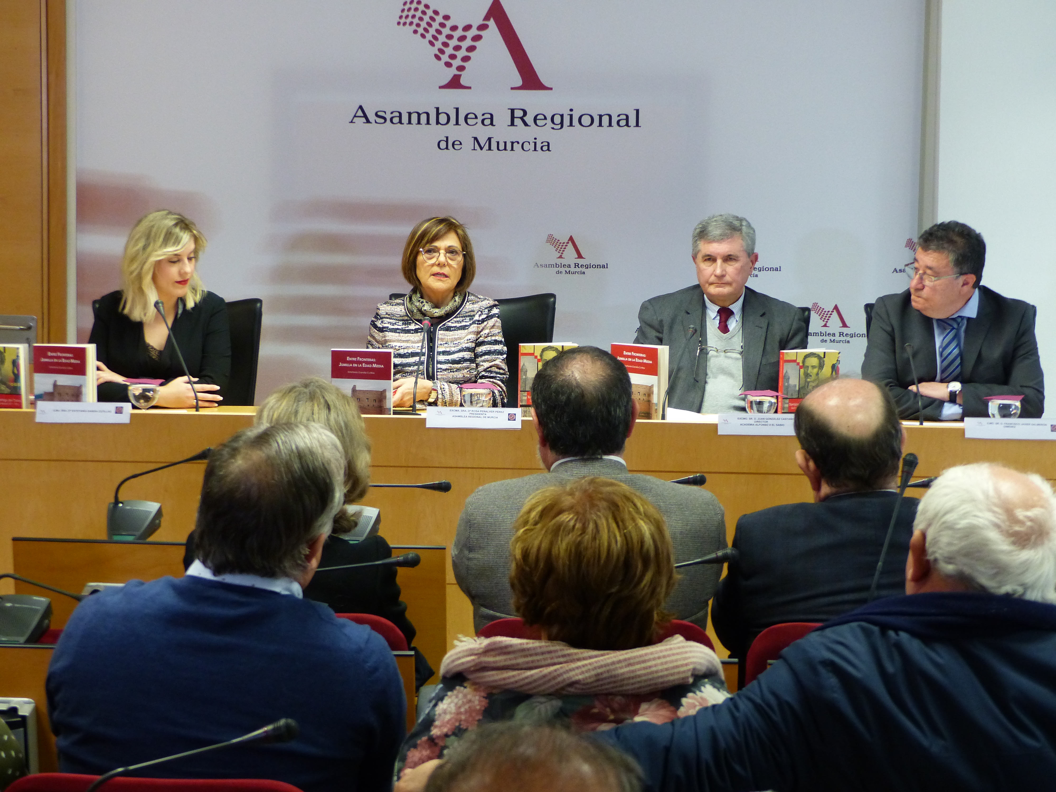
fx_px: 2196
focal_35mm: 72
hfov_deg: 27.0
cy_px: 396
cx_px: 528
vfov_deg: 20.4
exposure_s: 1/60
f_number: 2.8
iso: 320
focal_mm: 13
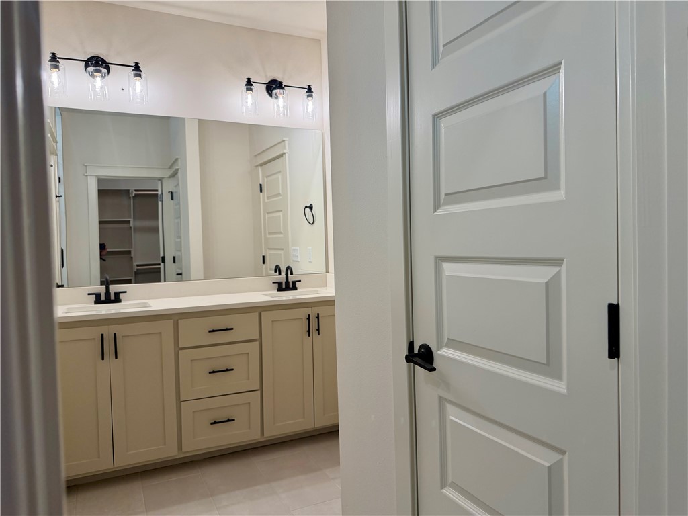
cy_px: 258
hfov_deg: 71.6
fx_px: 477
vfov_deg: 56.8
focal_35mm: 24
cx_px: 344
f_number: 1.78
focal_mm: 6.76
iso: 125
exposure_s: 1/212
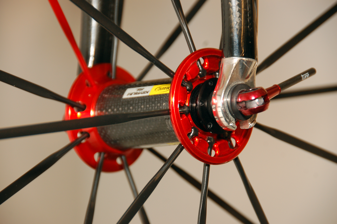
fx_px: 2806
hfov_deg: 6.9
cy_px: 112
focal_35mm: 300
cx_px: 168
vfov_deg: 4.6
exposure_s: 1/60
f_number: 5.6
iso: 400
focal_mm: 200
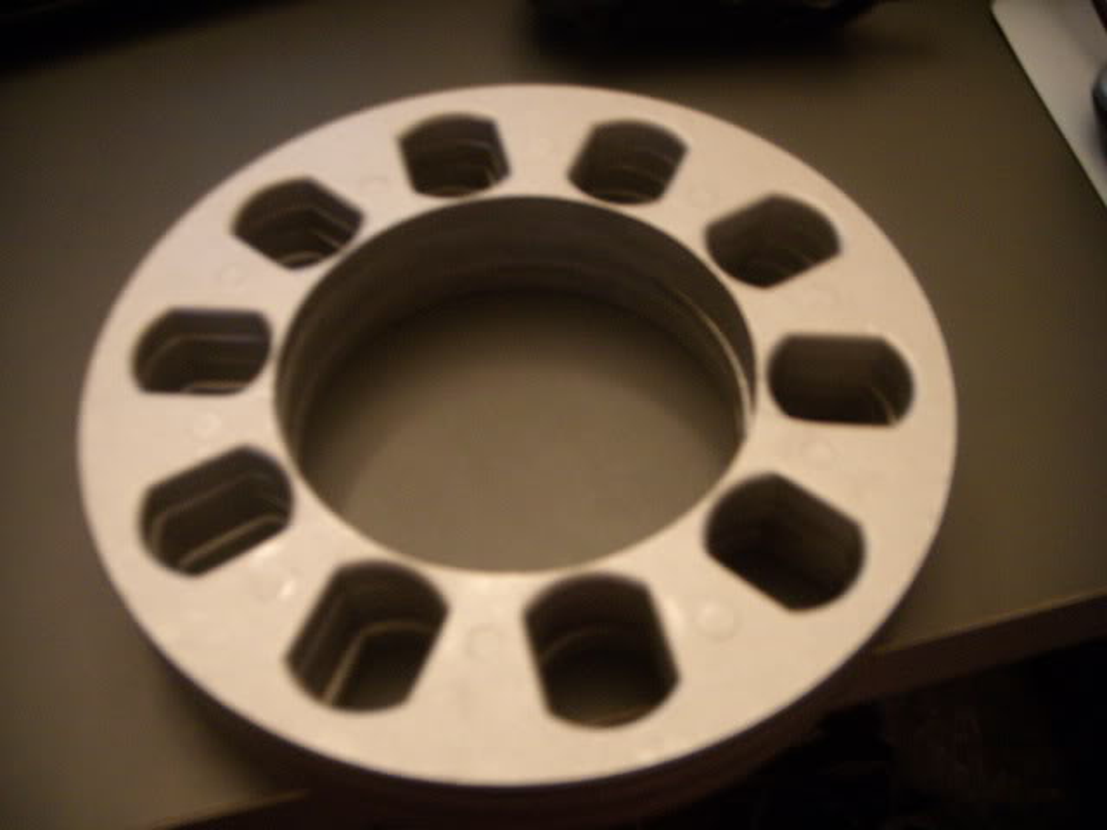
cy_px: 415
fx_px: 1215
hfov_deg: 49.0
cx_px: 554
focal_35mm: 38
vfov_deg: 37.7
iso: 190
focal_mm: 6.4
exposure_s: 1/4
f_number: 3.5
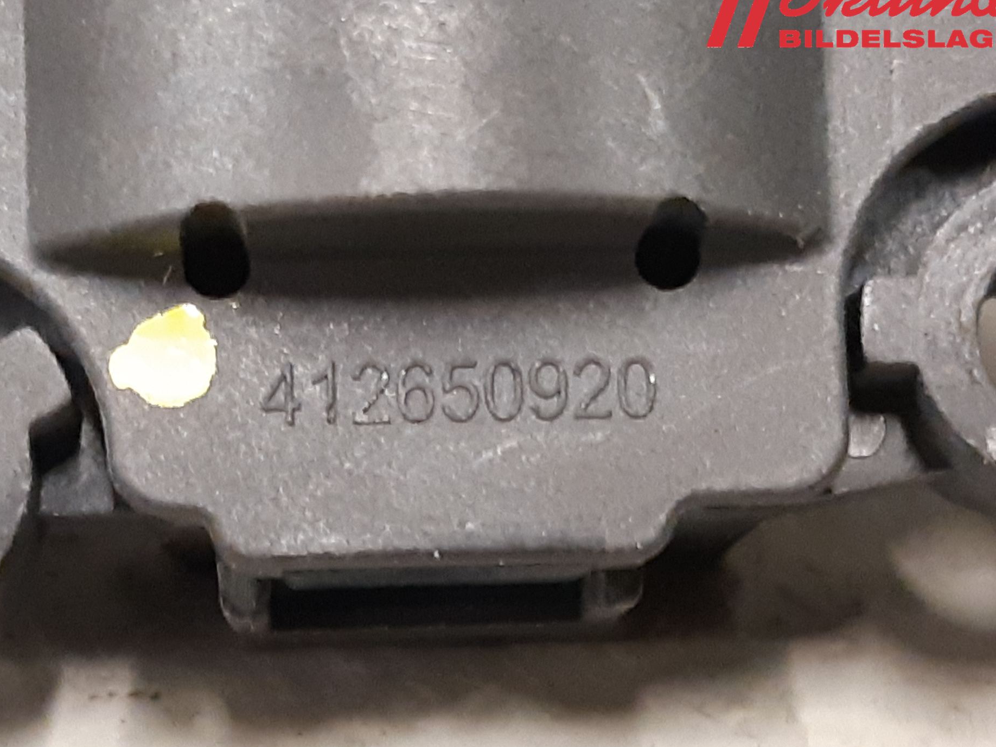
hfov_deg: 61.6
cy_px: 372
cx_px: 484
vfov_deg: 48.2
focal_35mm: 29
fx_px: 834
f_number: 1.7
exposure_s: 1/25
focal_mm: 3.93
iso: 320
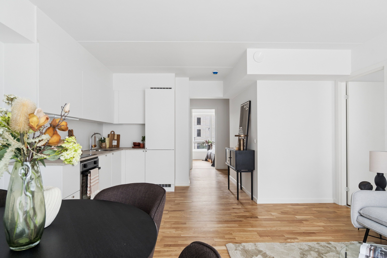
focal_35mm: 20
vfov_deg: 63.2
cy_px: 129
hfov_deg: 85.4
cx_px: 194
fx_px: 210
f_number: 8
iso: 200
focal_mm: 13
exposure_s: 1/20
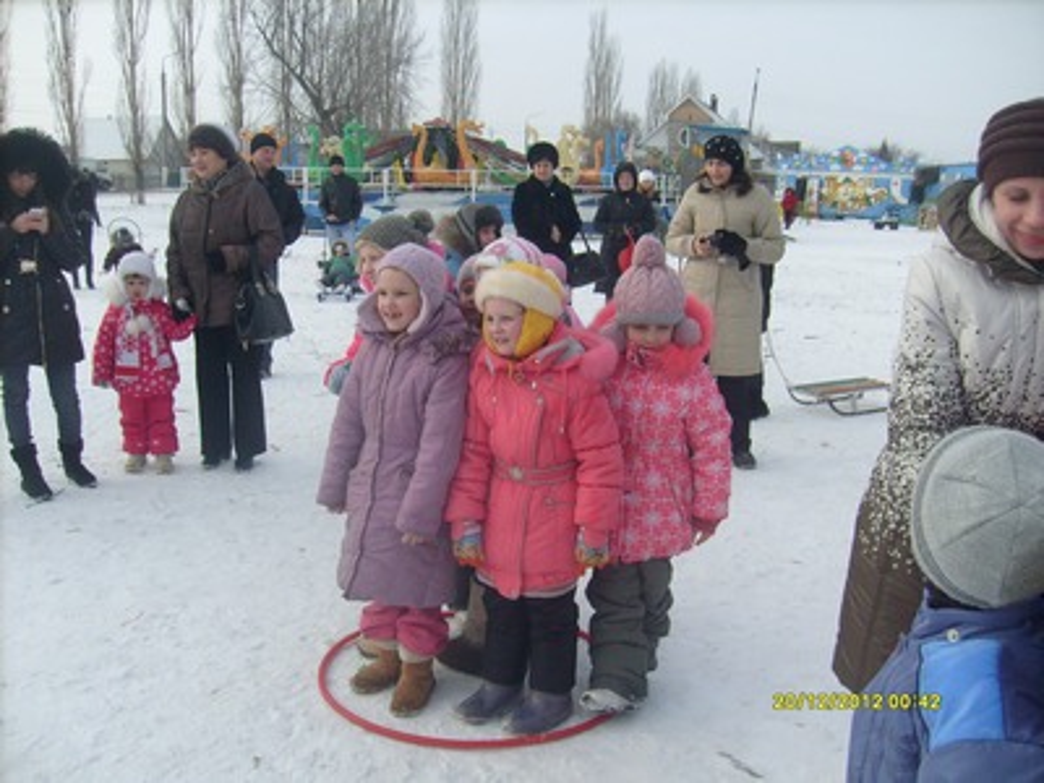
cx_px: 522
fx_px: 1056
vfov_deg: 40.7
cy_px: 392
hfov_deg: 52.6
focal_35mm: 35
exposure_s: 1/180
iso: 80
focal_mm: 5.8
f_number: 7.1
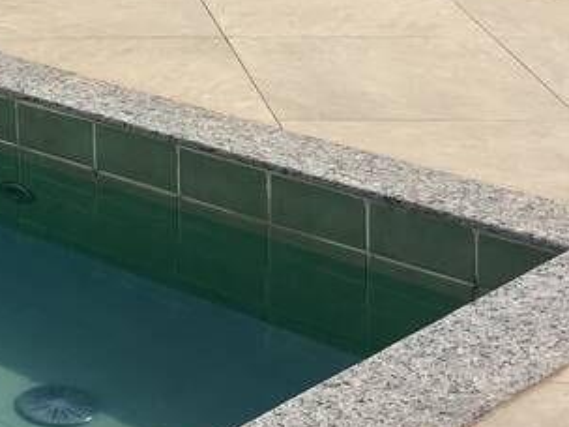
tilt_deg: -13.4
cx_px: -298
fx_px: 2022
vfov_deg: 11.8
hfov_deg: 14.8
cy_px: -64
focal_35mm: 123
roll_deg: +0.5
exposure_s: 1/4608
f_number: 1.8
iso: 32
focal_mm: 4.25
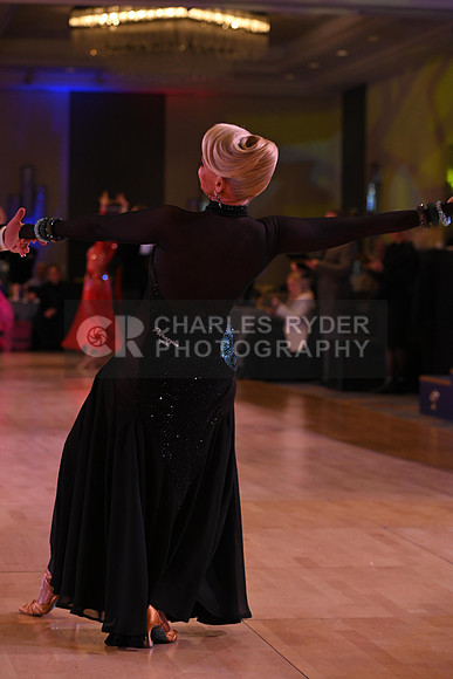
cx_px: 226
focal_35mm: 102
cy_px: 340
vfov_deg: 20.0
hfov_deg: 13.4
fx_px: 1924
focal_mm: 102
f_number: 5.6
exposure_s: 1/250
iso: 1600
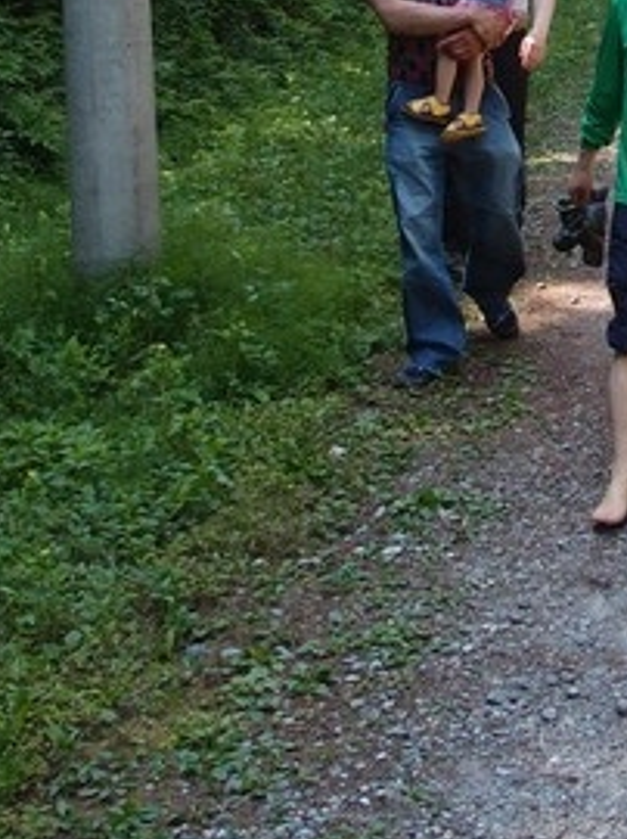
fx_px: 2008
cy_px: -106
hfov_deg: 17.2
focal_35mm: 83
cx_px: 692
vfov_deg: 22.2
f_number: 2.5
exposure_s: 1/320
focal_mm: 6
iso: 100
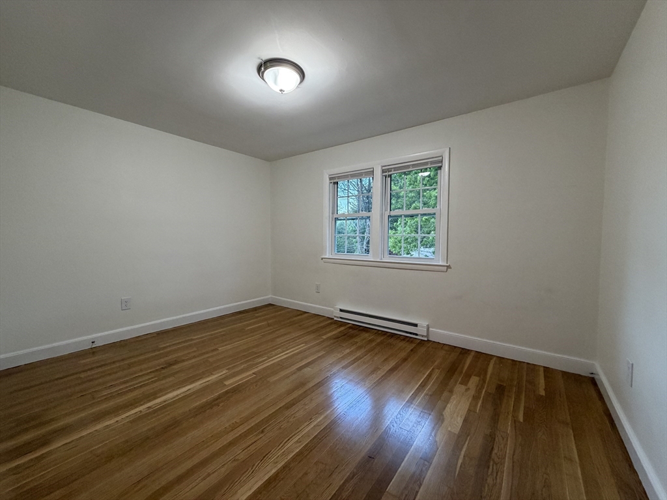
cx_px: 334
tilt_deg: -2.5
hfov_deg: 102.1
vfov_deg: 85.7
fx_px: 270
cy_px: 250
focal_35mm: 14
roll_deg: +0.3
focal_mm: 2.22
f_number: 2.2
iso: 320
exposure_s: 1/60
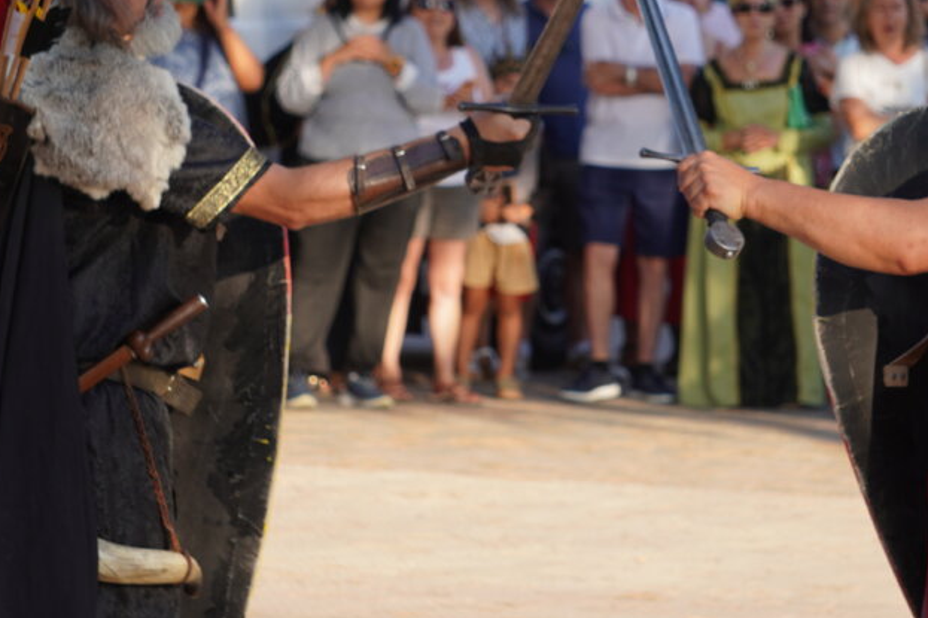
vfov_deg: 5.3
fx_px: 6674
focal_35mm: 259
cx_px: 597
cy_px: 163
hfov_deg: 8.0
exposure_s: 1/160
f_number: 5.6
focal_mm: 84
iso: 100
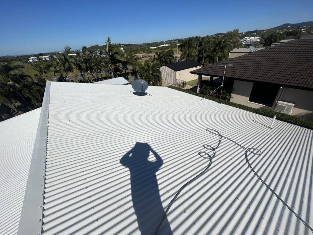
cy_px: 118
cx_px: 156
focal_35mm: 13
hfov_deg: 106.2
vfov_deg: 89.9
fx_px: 118
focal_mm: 1.57
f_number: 1.8
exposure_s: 1/6944
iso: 32
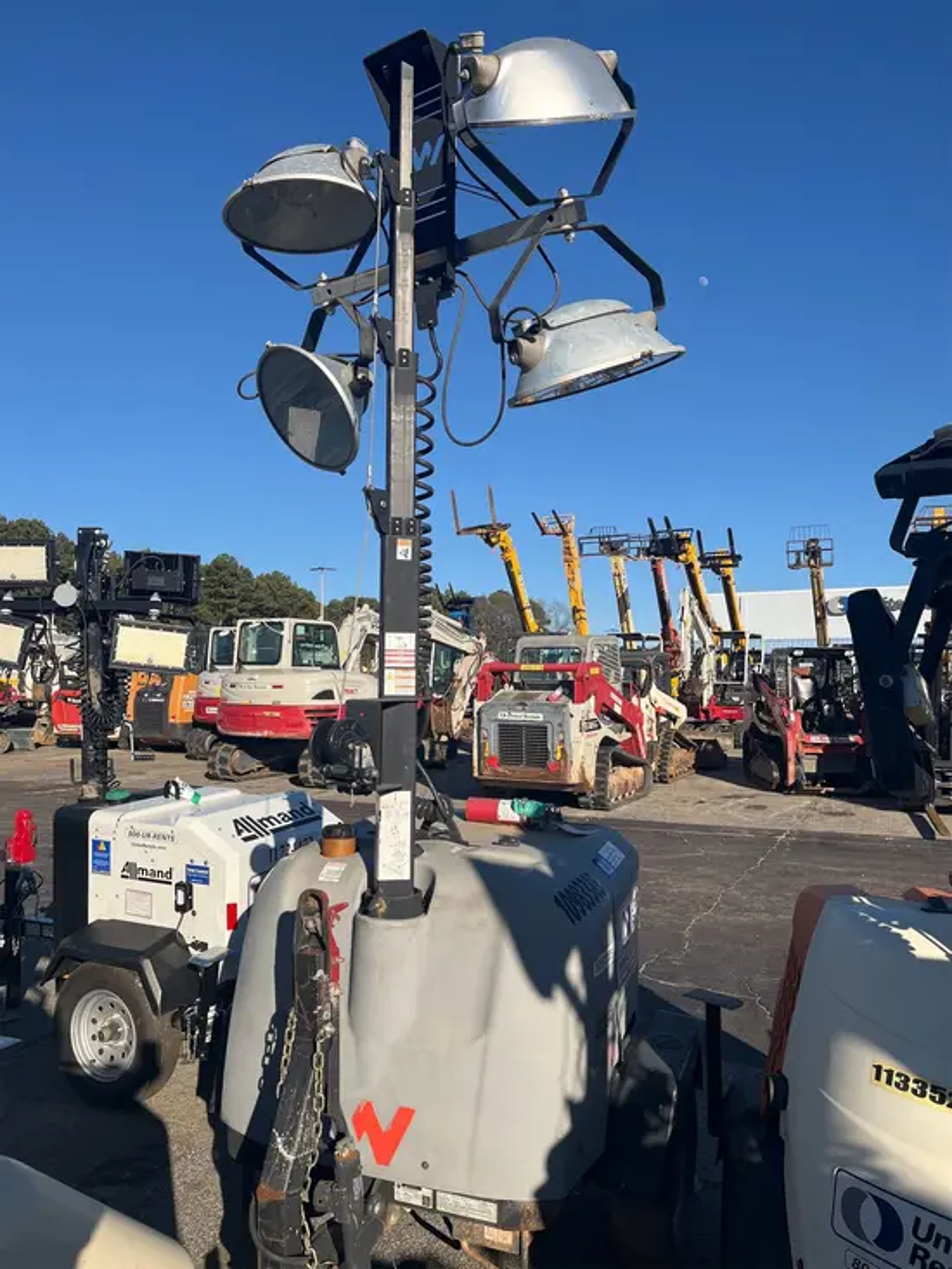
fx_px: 953
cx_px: 476
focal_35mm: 26
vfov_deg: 67.3
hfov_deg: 53.1
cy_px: 634
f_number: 1.6
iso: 50
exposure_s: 1/4149
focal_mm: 5.1
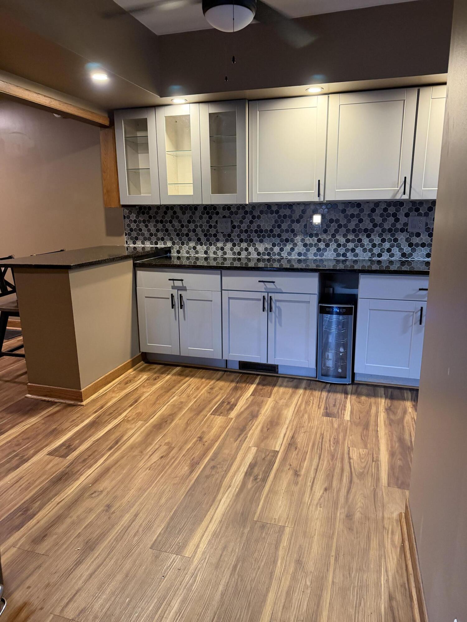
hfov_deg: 56.8
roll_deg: -0.2
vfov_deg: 71.6
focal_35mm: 24
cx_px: 234
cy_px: 311
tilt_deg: -12.9
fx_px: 432
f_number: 1.78
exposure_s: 1/60
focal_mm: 6.76
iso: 500
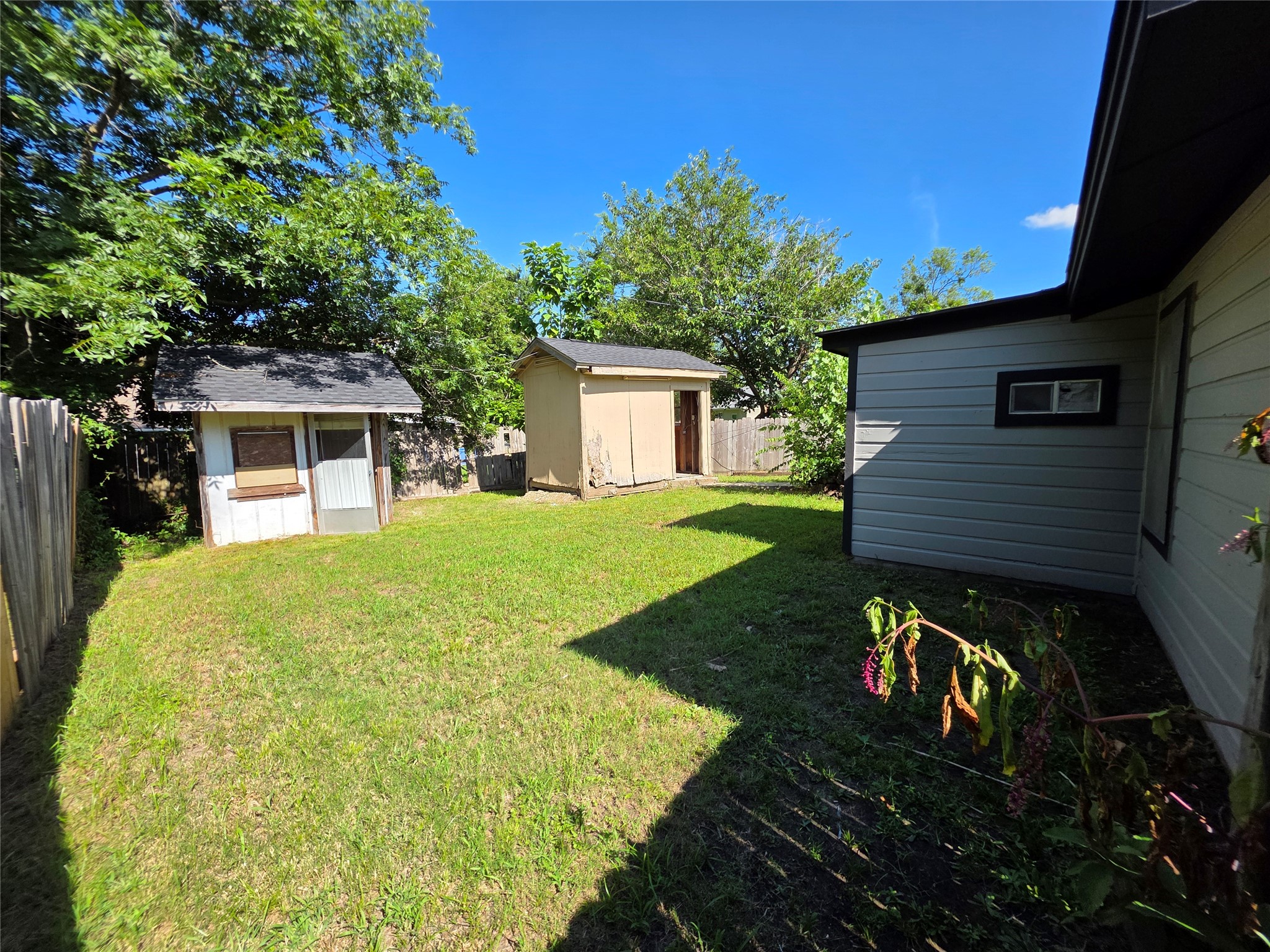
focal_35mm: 13
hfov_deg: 106.2
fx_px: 477
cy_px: 476
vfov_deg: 89.9
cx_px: 635
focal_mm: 2.2
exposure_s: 1/1228
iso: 40
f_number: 1.9
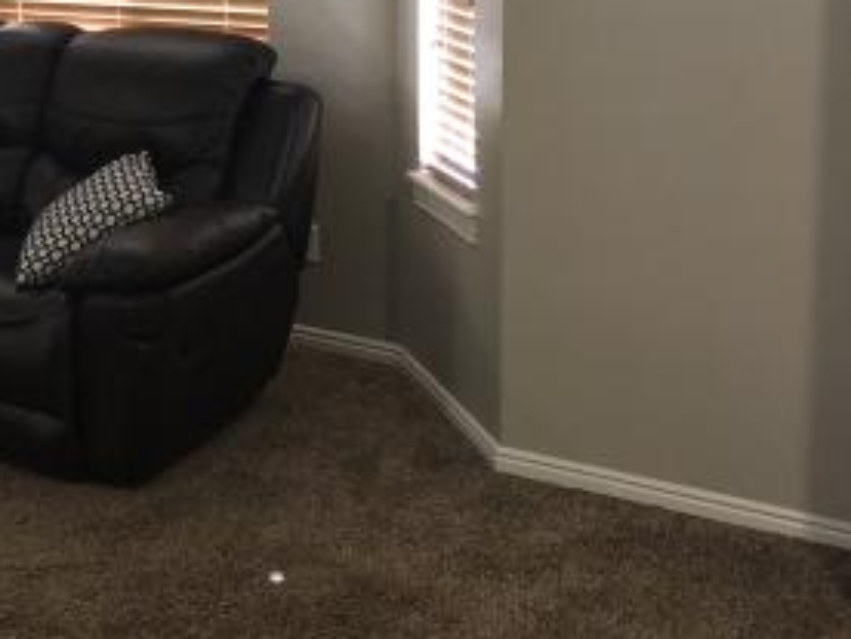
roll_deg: +3.6
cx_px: 40
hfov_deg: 28.3
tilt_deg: -10.1
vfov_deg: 22.2
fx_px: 1598
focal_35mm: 65
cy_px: 102
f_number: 1.8
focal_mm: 4
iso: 100
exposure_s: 1/15
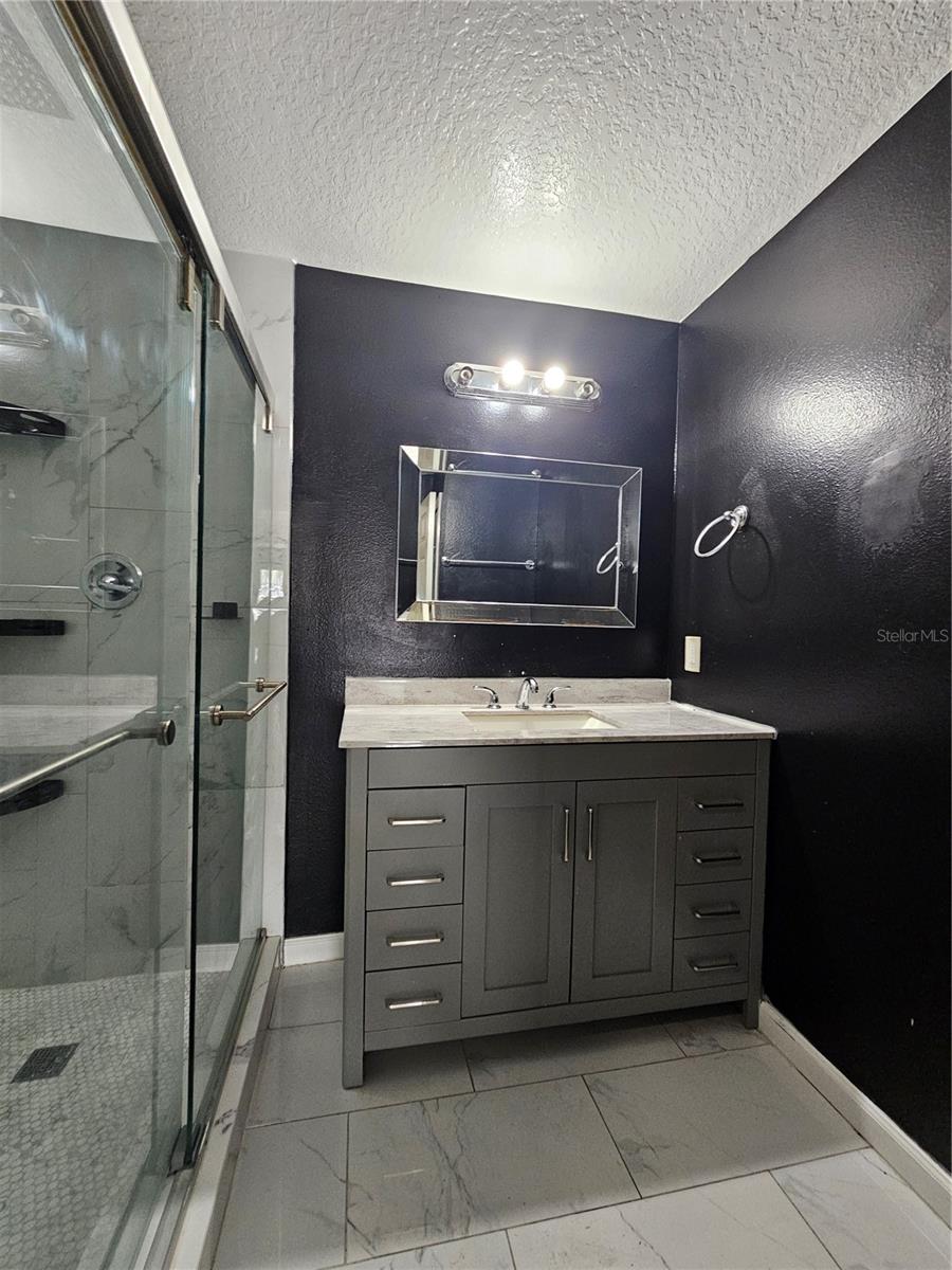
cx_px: 476
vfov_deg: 106.2
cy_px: 635
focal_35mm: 13
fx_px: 477
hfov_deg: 89.9
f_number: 2.2
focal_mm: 2.2
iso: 320
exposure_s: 1/40
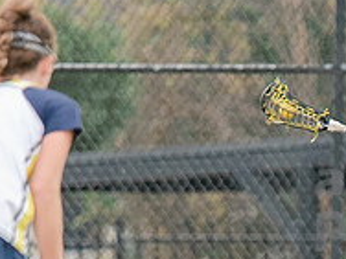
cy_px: 497
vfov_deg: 0.7
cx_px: 517
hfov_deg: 1.0
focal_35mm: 2082
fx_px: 20810
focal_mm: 200
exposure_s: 1/1250
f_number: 2.8
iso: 450
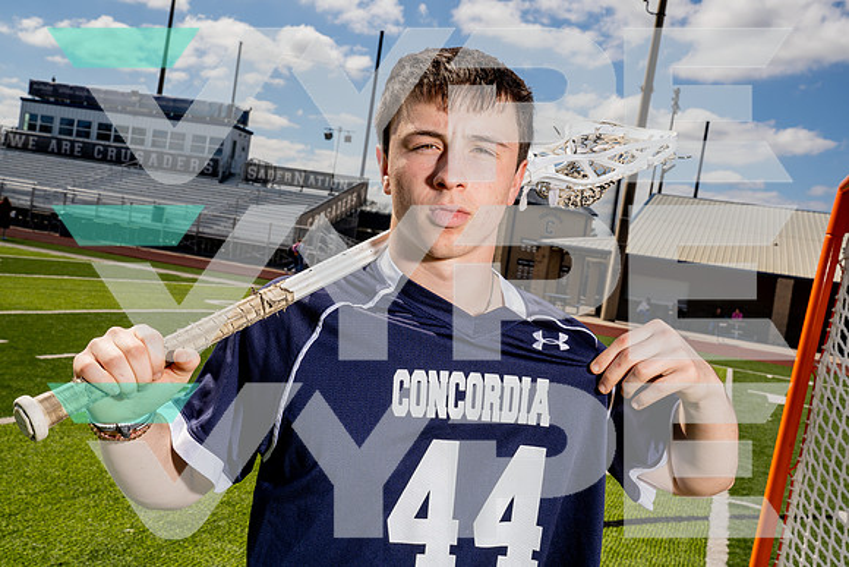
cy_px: 284
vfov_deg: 31.9
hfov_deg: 46.4
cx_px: 424
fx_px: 991
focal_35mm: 42
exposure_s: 1/250
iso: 100
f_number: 14
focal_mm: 42
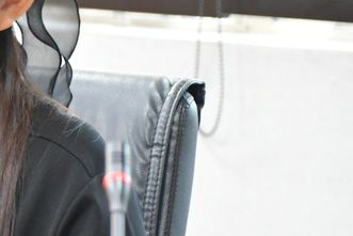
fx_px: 4306
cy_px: 148
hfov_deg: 4.7
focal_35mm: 439
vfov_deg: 3.1
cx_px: -171
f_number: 5.3
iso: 4000
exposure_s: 1/60
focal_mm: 95
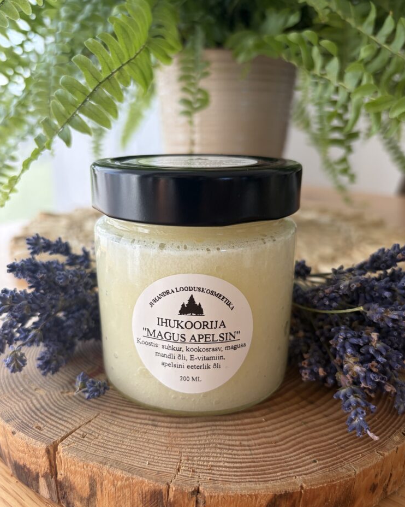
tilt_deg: -18.9
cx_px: 197
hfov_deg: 51.5
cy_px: 279
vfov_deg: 62.1
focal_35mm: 28
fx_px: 420
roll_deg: +0.1
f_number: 1.6
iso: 40
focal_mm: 5.96
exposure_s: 1/193
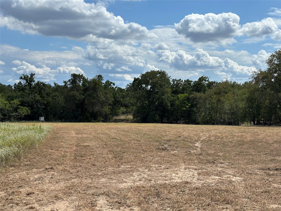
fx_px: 390
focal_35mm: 48
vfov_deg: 30.3
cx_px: 140
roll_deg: -0.7
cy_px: 106
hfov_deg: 39.7
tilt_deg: -0.2
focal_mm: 6.86
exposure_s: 1/7634
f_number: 1.78
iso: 64
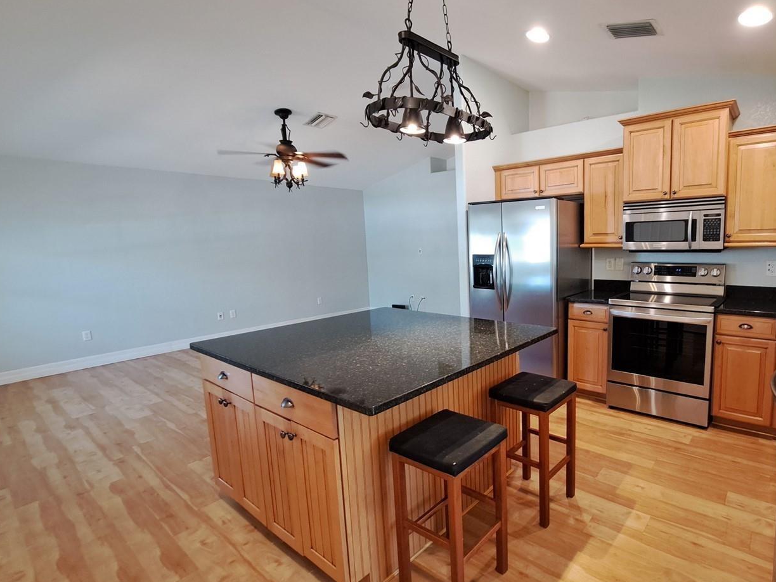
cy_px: 297
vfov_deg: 74.7
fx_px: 381
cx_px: 499
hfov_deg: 88.6
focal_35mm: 17
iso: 200
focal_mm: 1.74
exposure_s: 1/30
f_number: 2.2
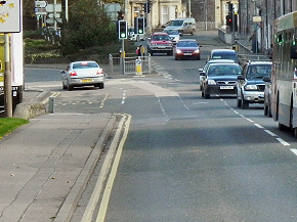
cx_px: 309
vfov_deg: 5.2
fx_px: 2443
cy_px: 41
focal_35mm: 285
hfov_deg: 6.9
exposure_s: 1/205
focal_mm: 23
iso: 400
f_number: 4.5
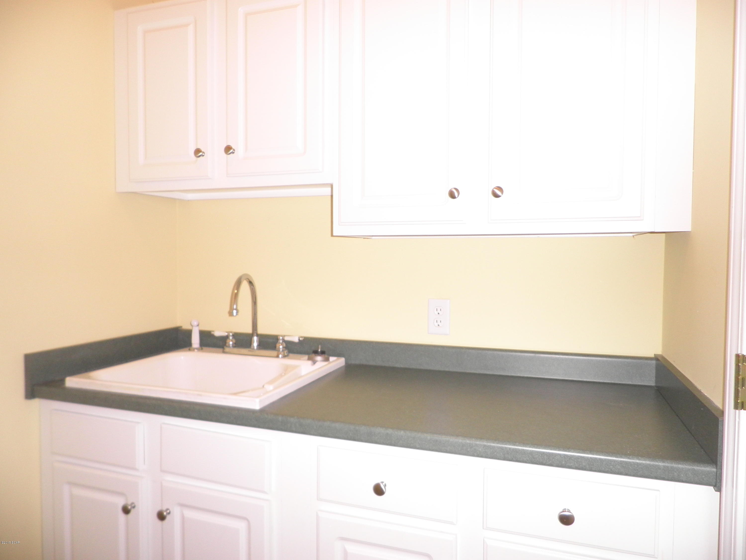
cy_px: 280
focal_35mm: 24
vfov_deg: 56.8
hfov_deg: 71.6
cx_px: 373
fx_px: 517
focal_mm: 4.3
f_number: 3.3
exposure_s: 1/30
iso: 160
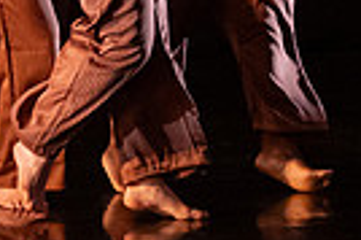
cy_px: -349
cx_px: 115
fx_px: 3936
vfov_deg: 3.4
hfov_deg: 5.2
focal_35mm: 393
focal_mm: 75
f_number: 4
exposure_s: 1/400
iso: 4000
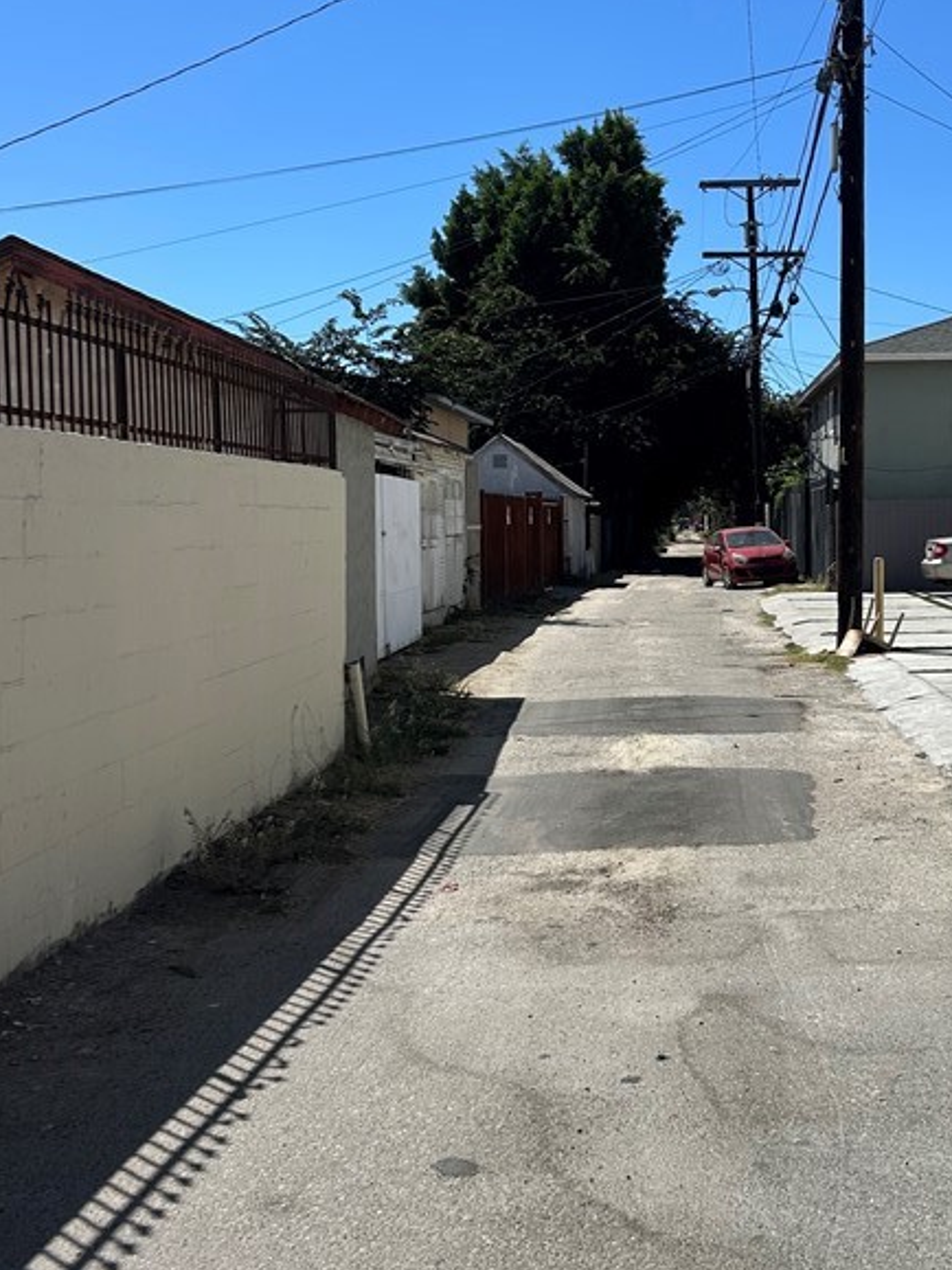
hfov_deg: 31.1
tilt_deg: -1.2
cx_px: 678
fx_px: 1687
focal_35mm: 46
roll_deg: +0.2
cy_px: 551
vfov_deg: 41.2
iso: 50
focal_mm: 5.7
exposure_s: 1/5882
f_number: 1.5
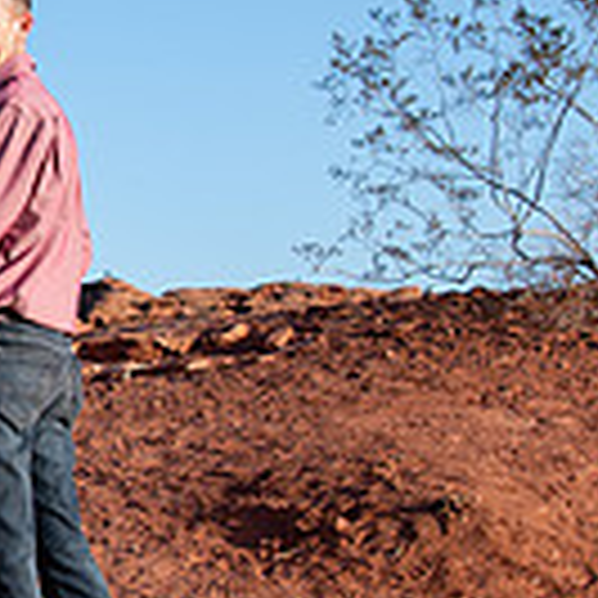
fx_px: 2795
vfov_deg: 12.2
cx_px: -329
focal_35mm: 143
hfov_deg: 11.6
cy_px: 253
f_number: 6.3
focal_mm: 35
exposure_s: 1/500
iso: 400
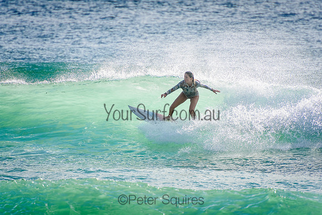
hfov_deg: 3.4
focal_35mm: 600
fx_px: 5368
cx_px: 161
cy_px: 108
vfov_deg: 2.3
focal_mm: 400
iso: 320
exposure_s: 1/2000
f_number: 5.6
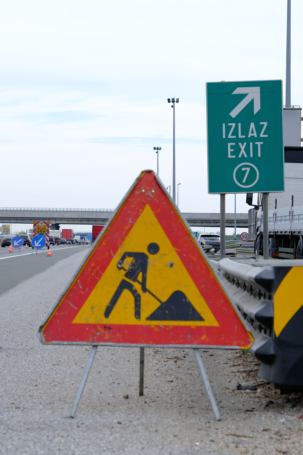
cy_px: 230
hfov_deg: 13.6
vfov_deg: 20.4
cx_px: 62
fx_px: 1263
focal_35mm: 100
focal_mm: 44.1
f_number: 4
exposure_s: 1/1000
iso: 200
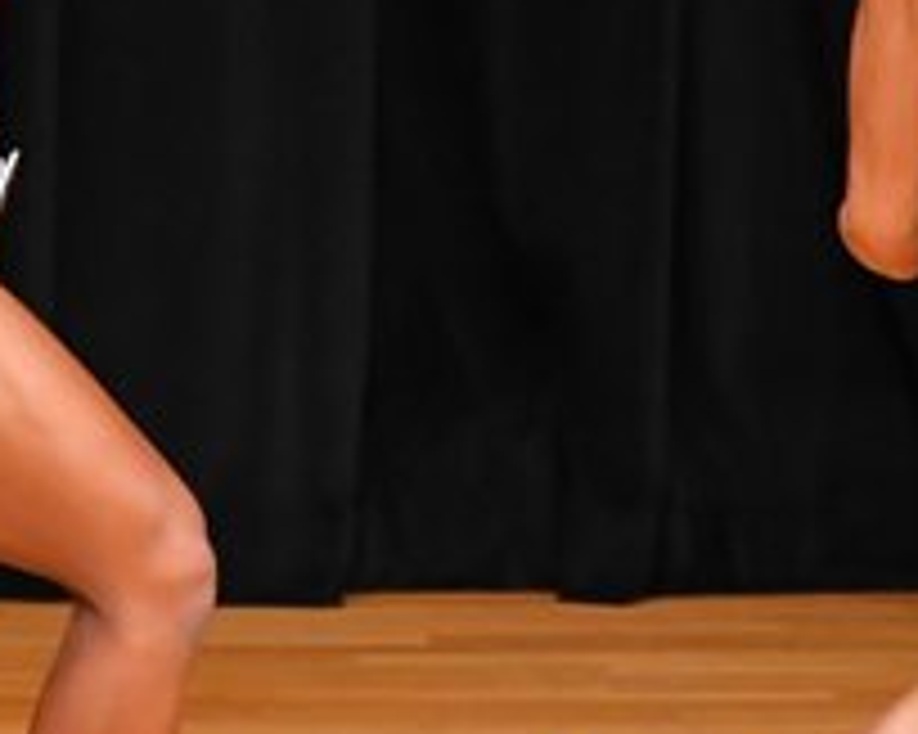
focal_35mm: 1016
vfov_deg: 1.5
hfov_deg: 1.9
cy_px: 234
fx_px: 27591
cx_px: 254
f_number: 5.6
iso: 4000
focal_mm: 190
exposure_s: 1/400
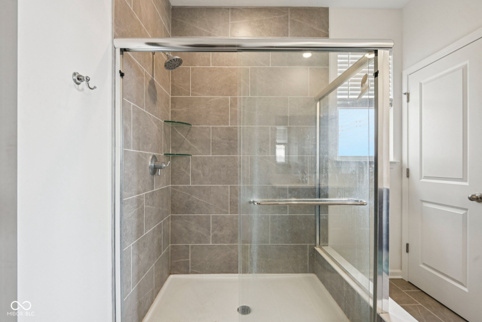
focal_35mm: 16
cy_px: 161
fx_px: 214
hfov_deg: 96.7
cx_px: 241
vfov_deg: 73.7
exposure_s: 1/15
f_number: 8
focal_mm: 16
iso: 140
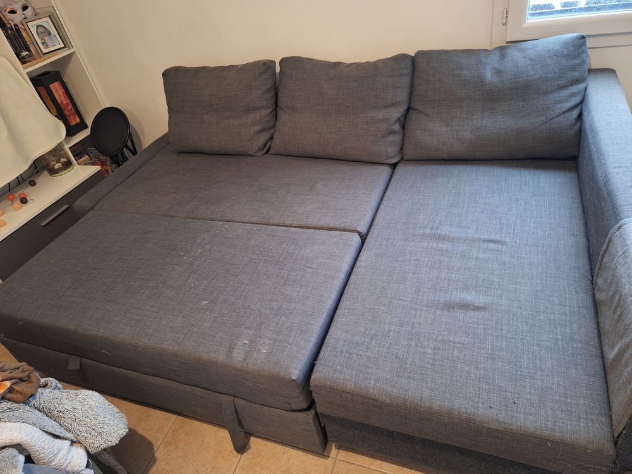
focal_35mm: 23
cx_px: 316
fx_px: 420
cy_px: 237
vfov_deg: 58.9
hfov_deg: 73.9
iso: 400
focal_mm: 5.54
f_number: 1.8
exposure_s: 1/20
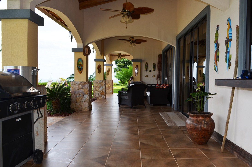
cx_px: 134
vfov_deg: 40.9
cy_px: 88
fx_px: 223
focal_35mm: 32
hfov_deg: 58.8
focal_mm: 20
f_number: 6.3
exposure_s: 1/200
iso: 100
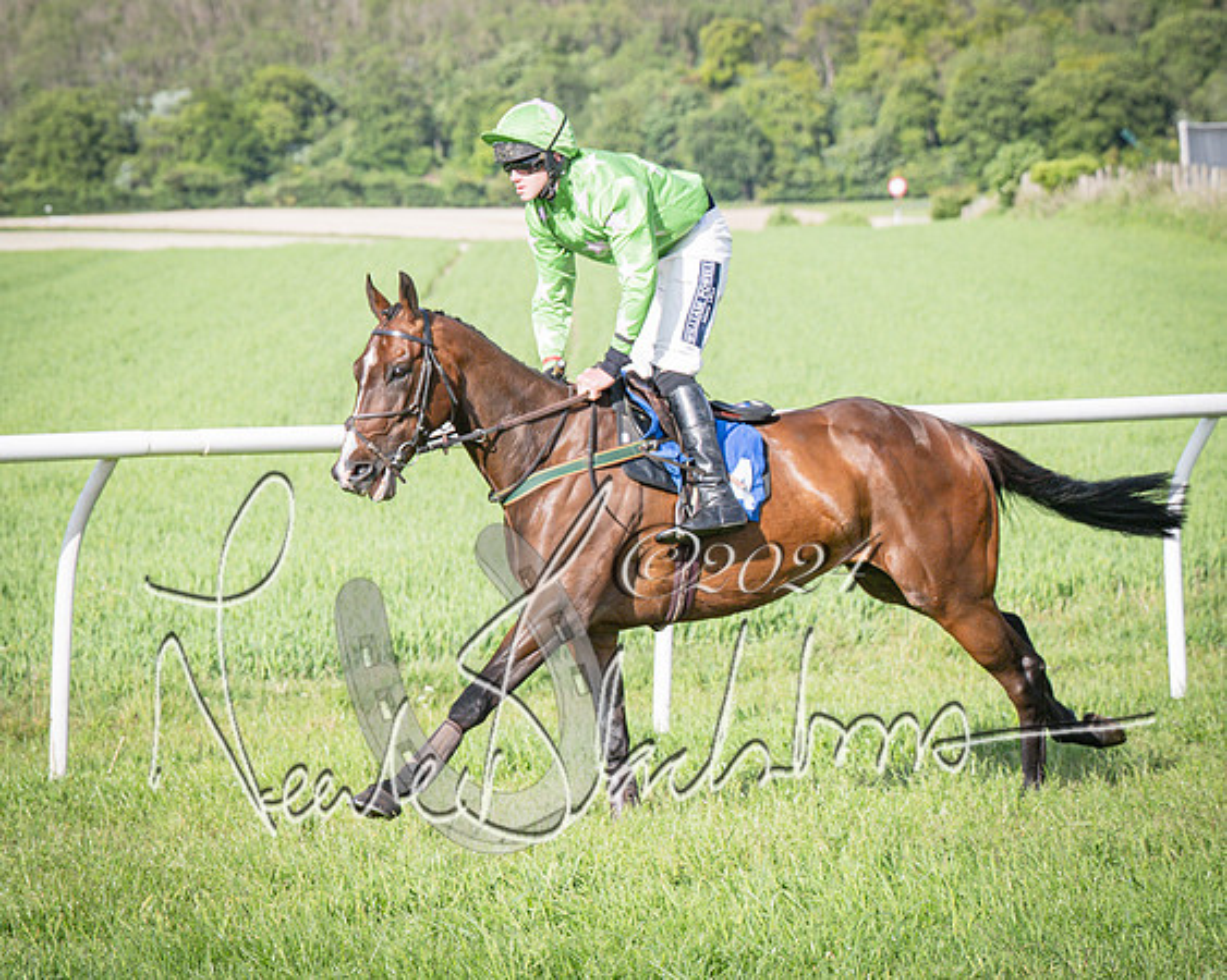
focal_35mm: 191
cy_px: 463
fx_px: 6928
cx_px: 212
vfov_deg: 8.1
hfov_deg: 10.1
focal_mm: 82
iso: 200
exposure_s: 1/1600
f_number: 4.5
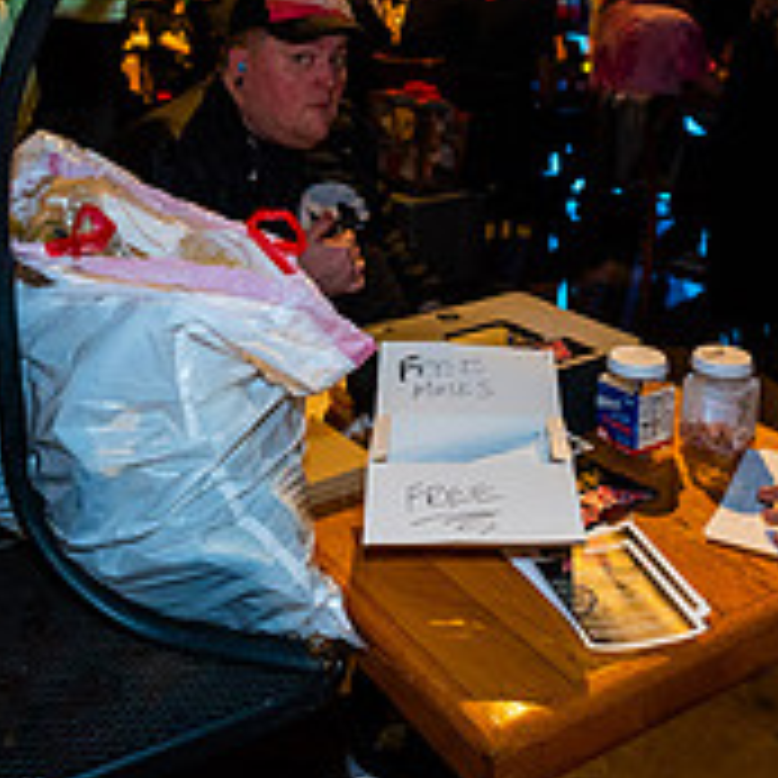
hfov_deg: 41.8
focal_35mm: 40
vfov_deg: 39.5
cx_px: 360
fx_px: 1017
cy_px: 115
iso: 1250
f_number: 2.8
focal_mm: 14
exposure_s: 1/50
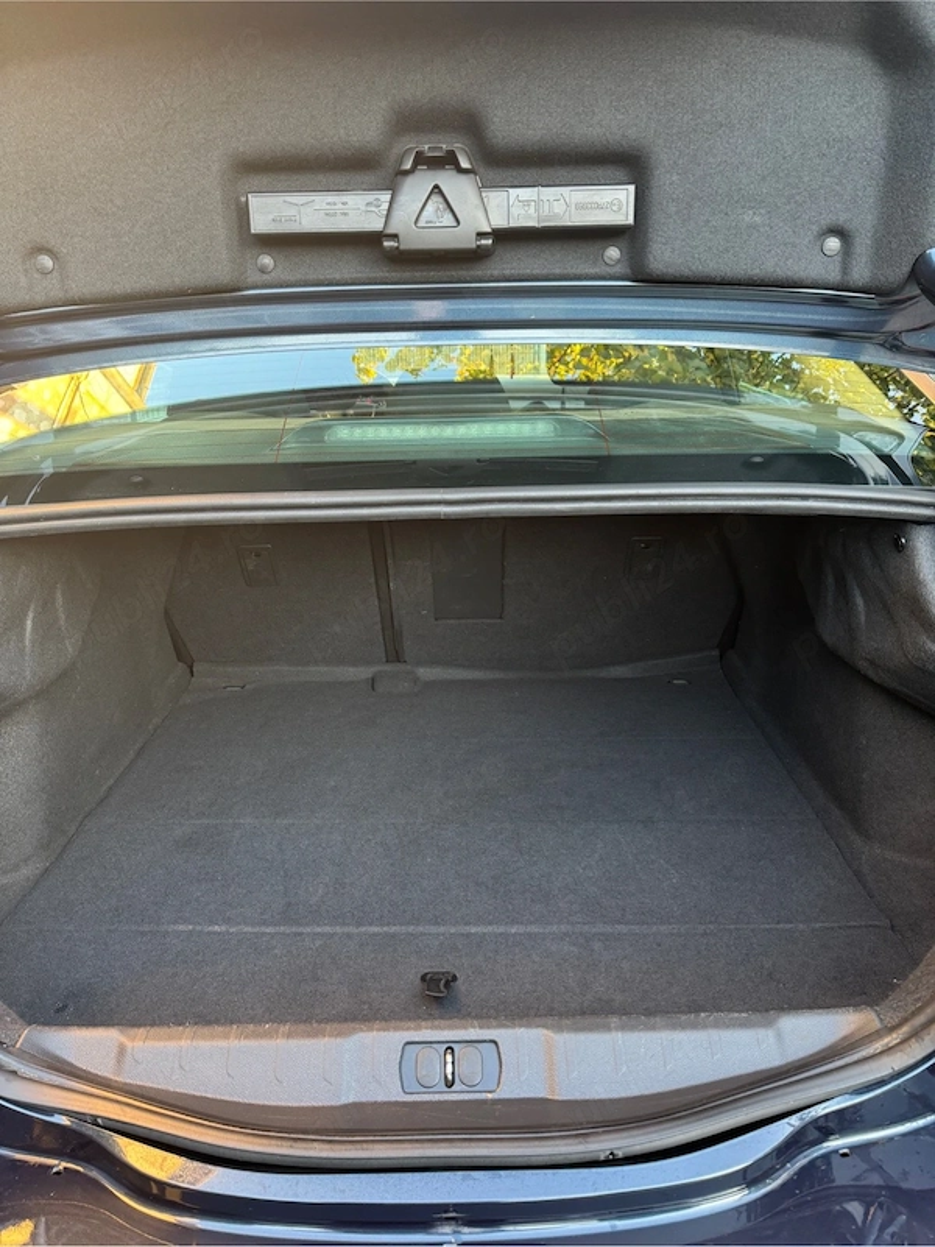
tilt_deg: -18.9
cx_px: 468
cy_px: 624
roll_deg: +1.4
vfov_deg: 71.6
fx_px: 864
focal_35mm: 24
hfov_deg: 56.8
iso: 200
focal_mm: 6.76
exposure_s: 1/50
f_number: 1.78
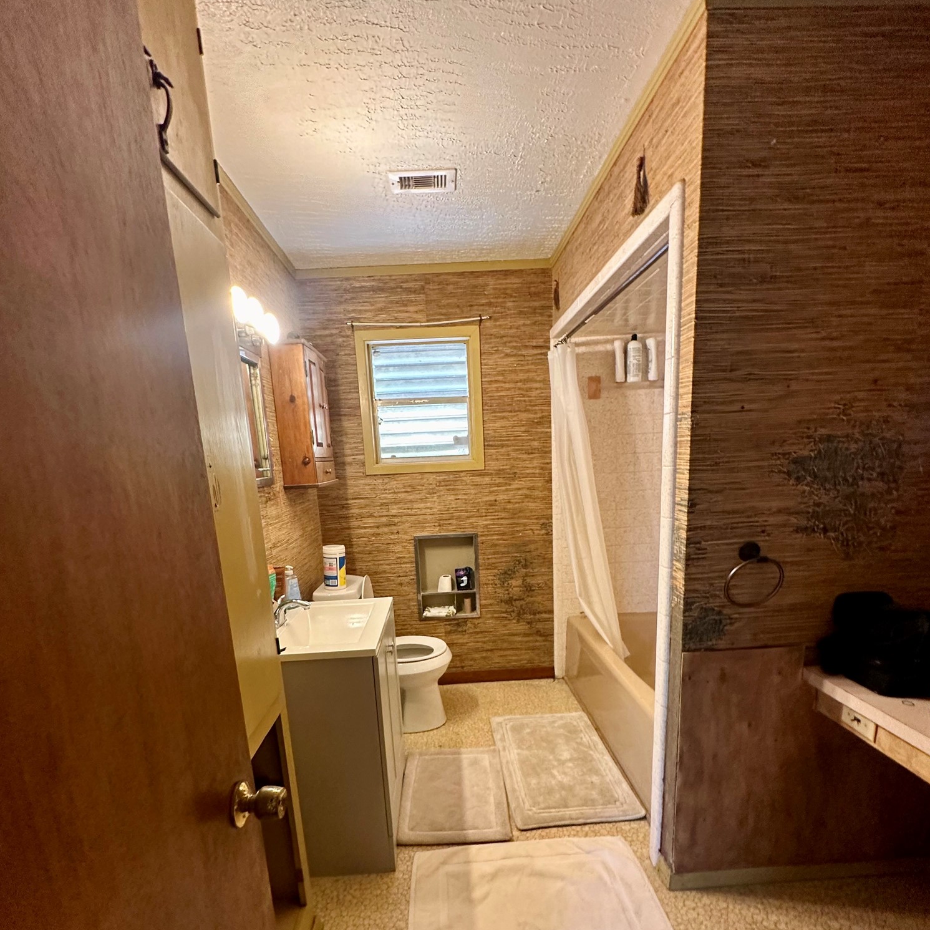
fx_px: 517
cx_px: 455
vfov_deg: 82.8
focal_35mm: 17
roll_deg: +3.0
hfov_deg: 84.0
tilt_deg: -7.6
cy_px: 564
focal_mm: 2.22
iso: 250
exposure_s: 1/60
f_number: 2.2
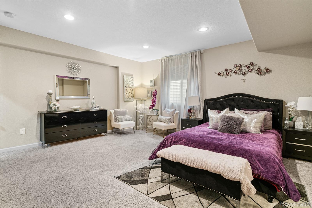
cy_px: 104
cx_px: 156
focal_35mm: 18
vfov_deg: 67.4
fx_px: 156
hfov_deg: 90.0
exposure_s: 2.5
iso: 100
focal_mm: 18
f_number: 7.1
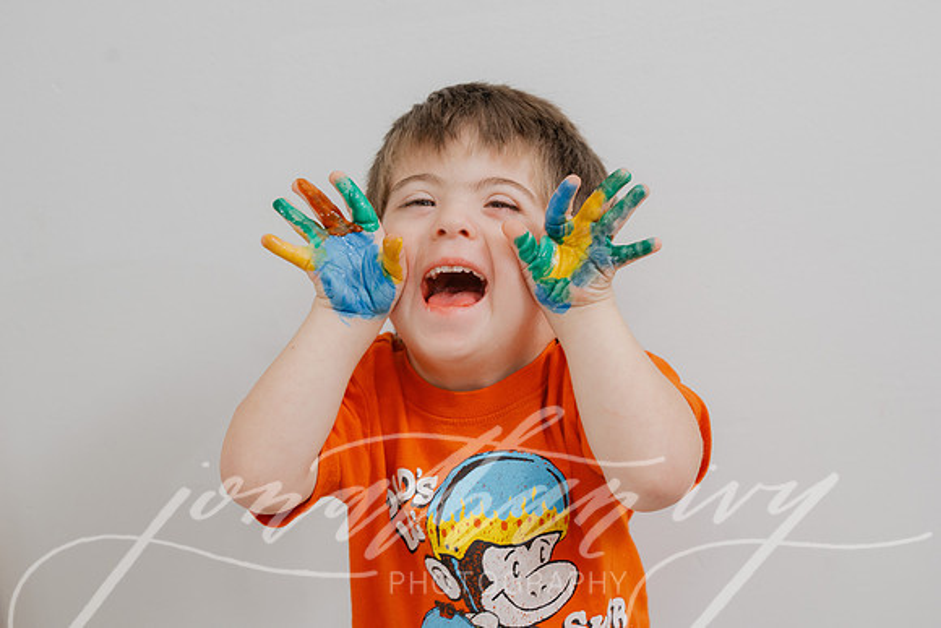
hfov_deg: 25.4
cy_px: 259
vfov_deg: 17.1
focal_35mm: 80
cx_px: 470
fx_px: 2090
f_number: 5.6
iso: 1000
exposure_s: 1/200
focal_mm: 68
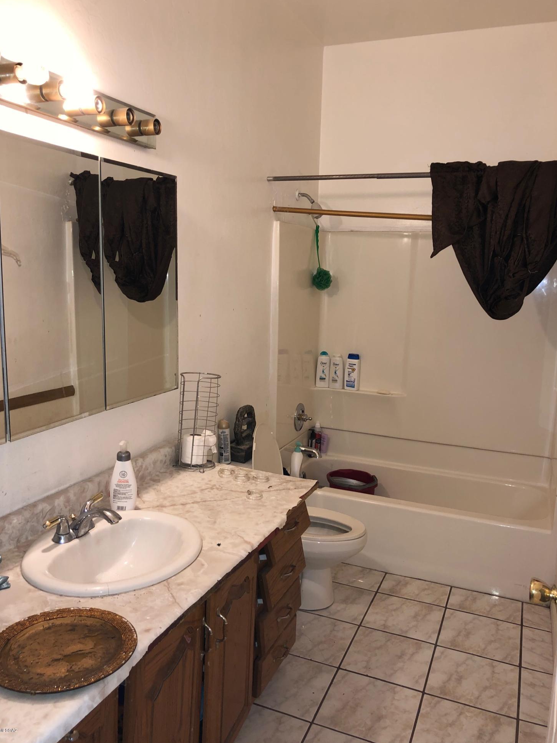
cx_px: 270
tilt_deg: -9.2
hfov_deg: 48.2
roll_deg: -1.3
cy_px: 370
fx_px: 622
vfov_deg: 61.7
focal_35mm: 29
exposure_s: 1/12
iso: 32
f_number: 1.8
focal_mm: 4
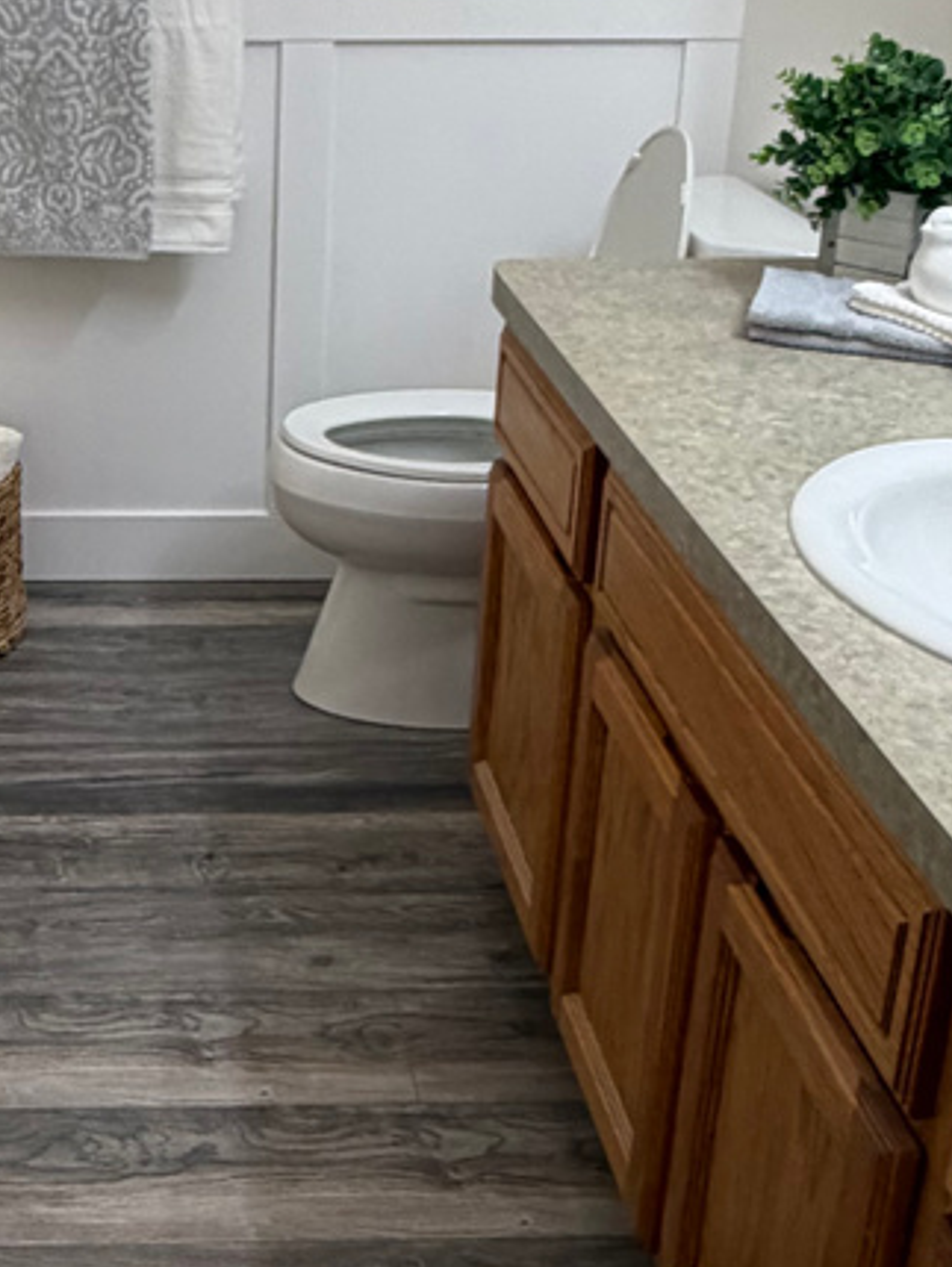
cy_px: 430
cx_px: 124
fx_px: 1832
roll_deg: +0.0
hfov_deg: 28.2
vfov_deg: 37.8
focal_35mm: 50
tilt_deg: -20.4
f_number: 2.2
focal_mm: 2.22
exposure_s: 1/120
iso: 250
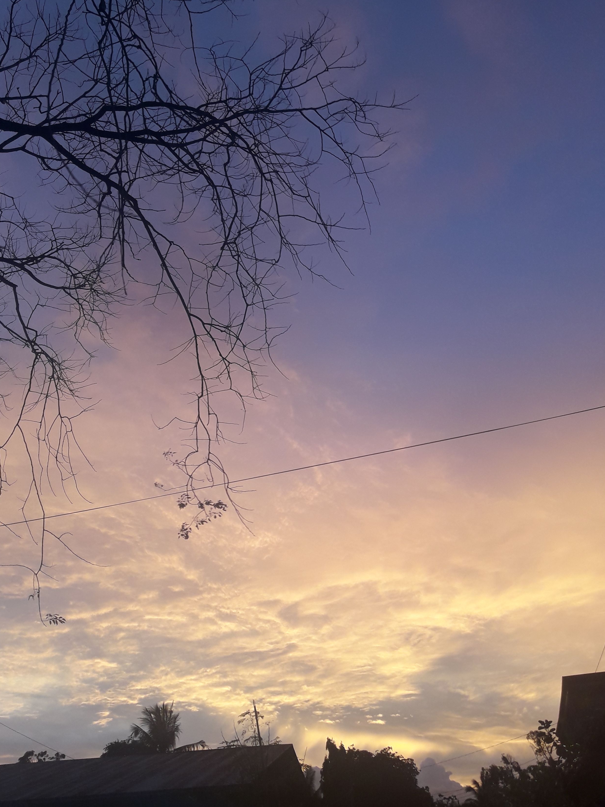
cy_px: 358
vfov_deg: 52.5
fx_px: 816
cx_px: 258
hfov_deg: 40.6
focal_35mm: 35
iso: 40
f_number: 1.9
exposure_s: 1/50
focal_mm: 3.7
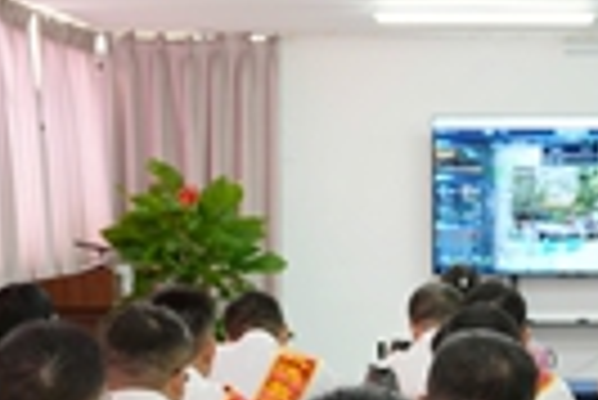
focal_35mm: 149
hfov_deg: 13.6
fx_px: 2478
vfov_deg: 9.2
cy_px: 292
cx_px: 602
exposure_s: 1/40
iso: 125
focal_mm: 33
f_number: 2.8
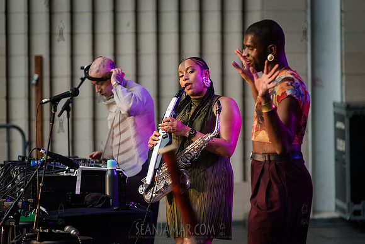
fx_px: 2103
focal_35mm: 207
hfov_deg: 9.9
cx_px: 179
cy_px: 122
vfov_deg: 6.6
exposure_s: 1/2500
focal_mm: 200
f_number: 4
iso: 4000
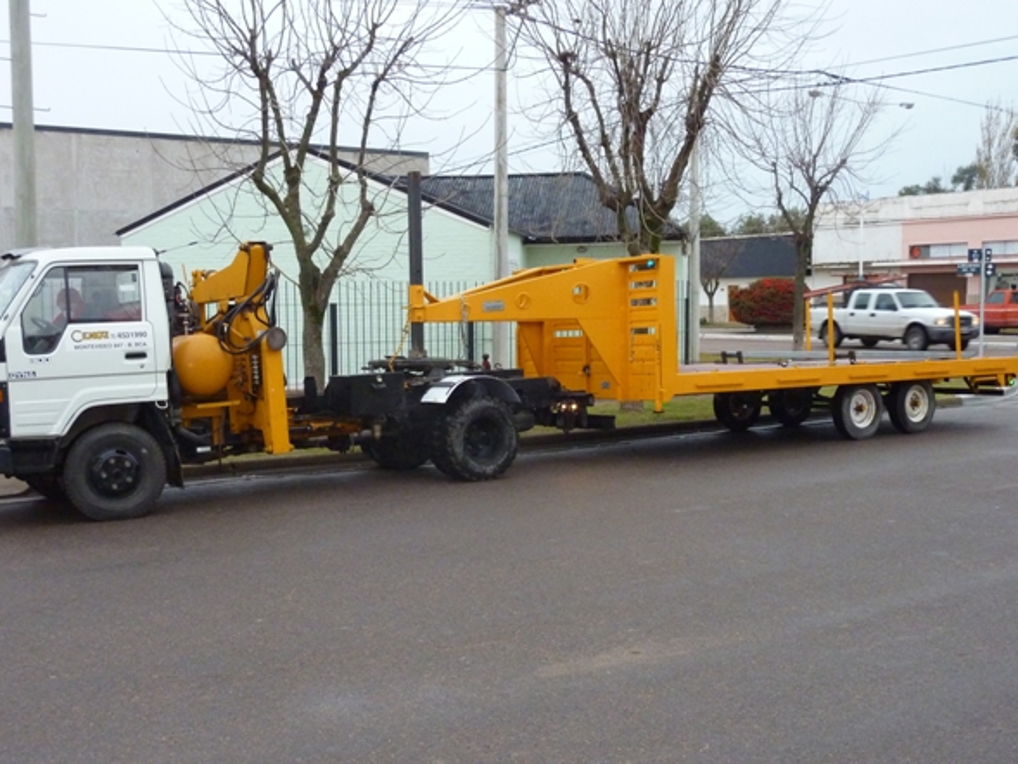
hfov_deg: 48.9
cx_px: 475
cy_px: 410
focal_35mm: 38
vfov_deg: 37.7
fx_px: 1118
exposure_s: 1/30
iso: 400
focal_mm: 5.7
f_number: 3.5
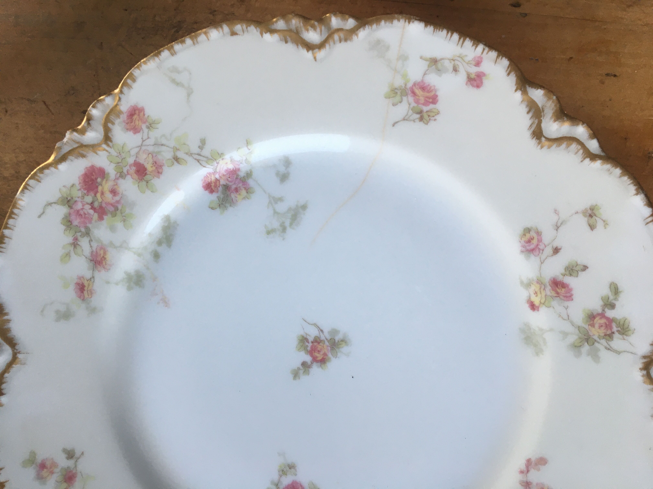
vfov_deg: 48.2
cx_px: 326
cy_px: 244
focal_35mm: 29
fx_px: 547
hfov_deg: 61.7
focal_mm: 4.15
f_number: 2.2
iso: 64
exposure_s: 1/33
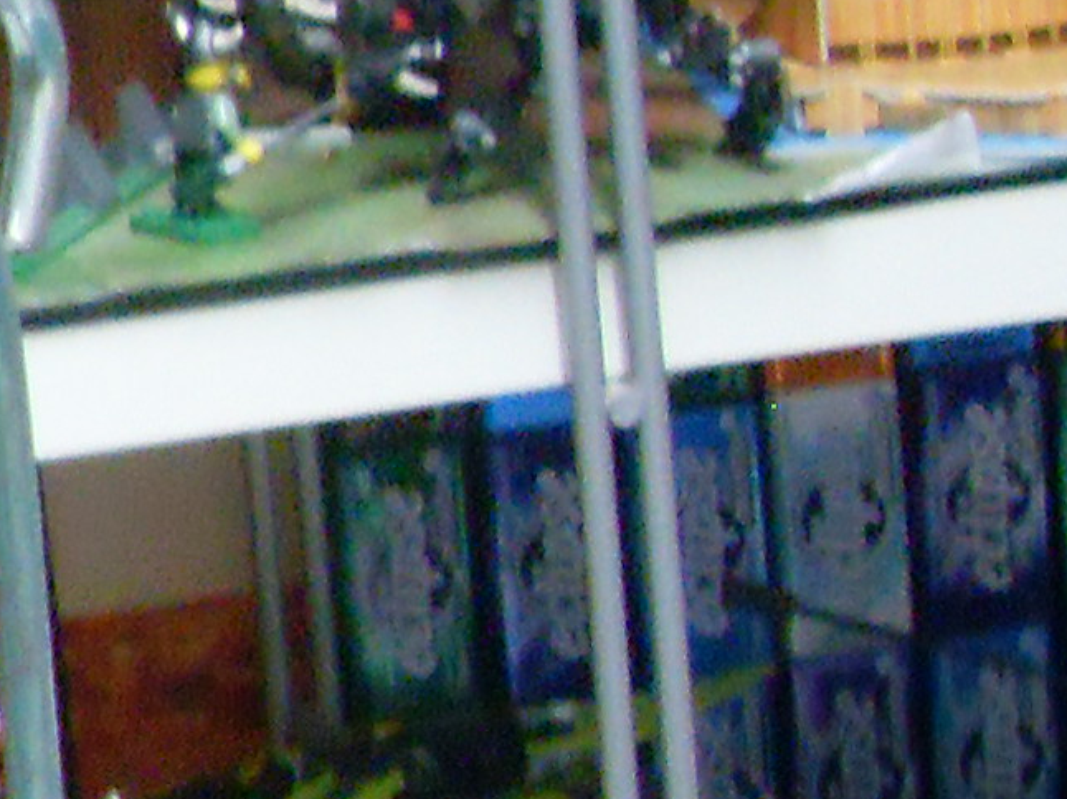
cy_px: 282
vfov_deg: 7.9
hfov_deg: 9.6
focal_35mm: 187
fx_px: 5762
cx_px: -1359
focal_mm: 6.3
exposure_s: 1/4
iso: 200
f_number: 2.8
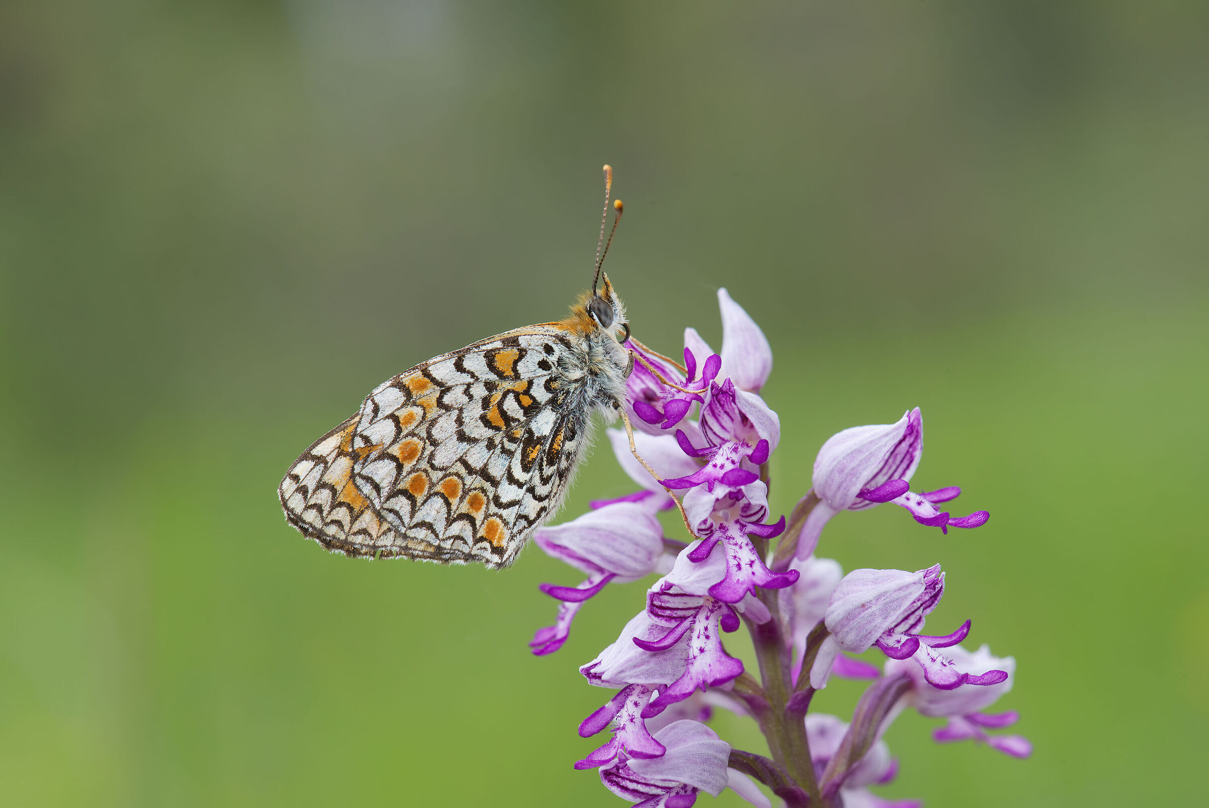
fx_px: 3529
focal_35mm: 105
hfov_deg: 19.4
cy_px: 404
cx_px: 604
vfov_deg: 13.1
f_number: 14
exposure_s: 1/125
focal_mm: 105
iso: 400
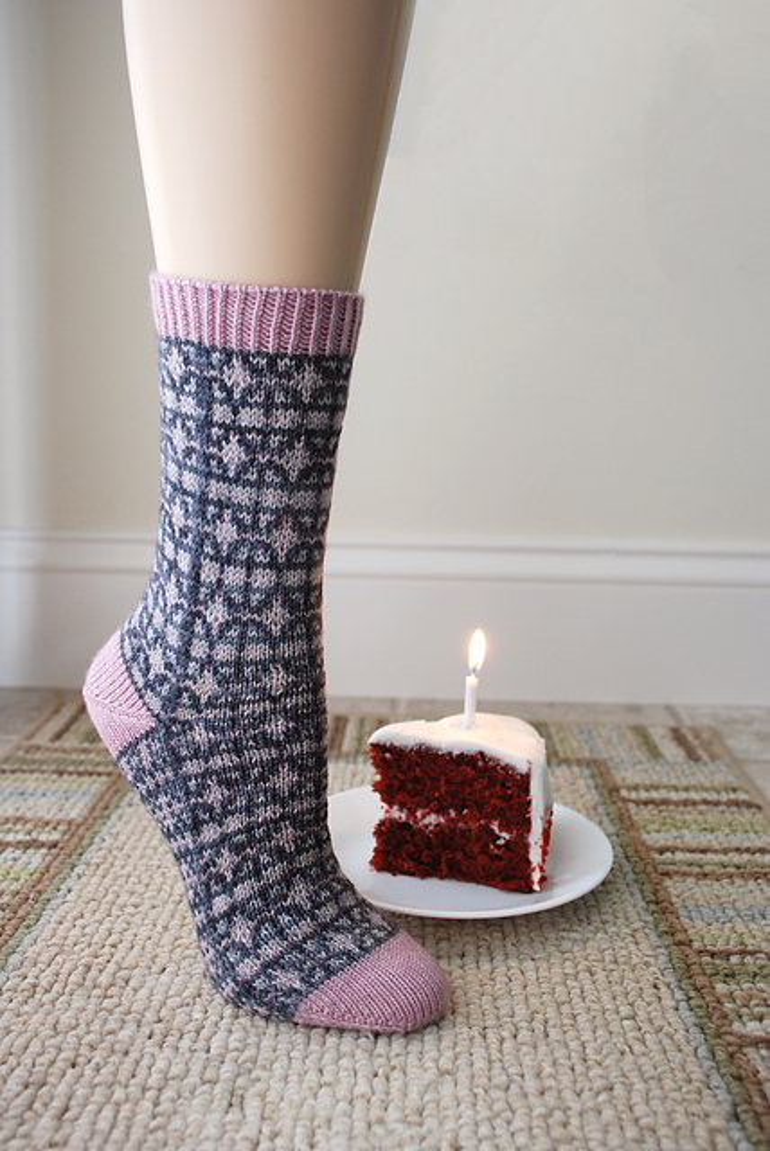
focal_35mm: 36
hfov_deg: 36.9
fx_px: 1152
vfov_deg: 53.1
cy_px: 576
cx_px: 385
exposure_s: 1/40
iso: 400
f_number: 4
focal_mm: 24
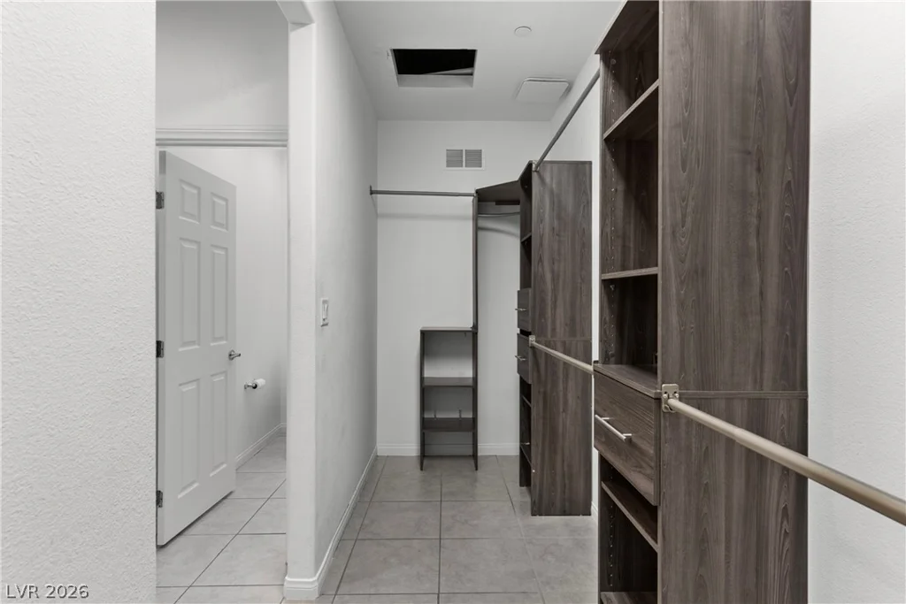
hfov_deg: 90.0
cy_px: 302
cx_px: 453
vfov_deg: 67.4
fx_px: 453
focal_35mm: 18
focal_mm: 18
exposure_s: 1/6
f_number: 8
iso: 400
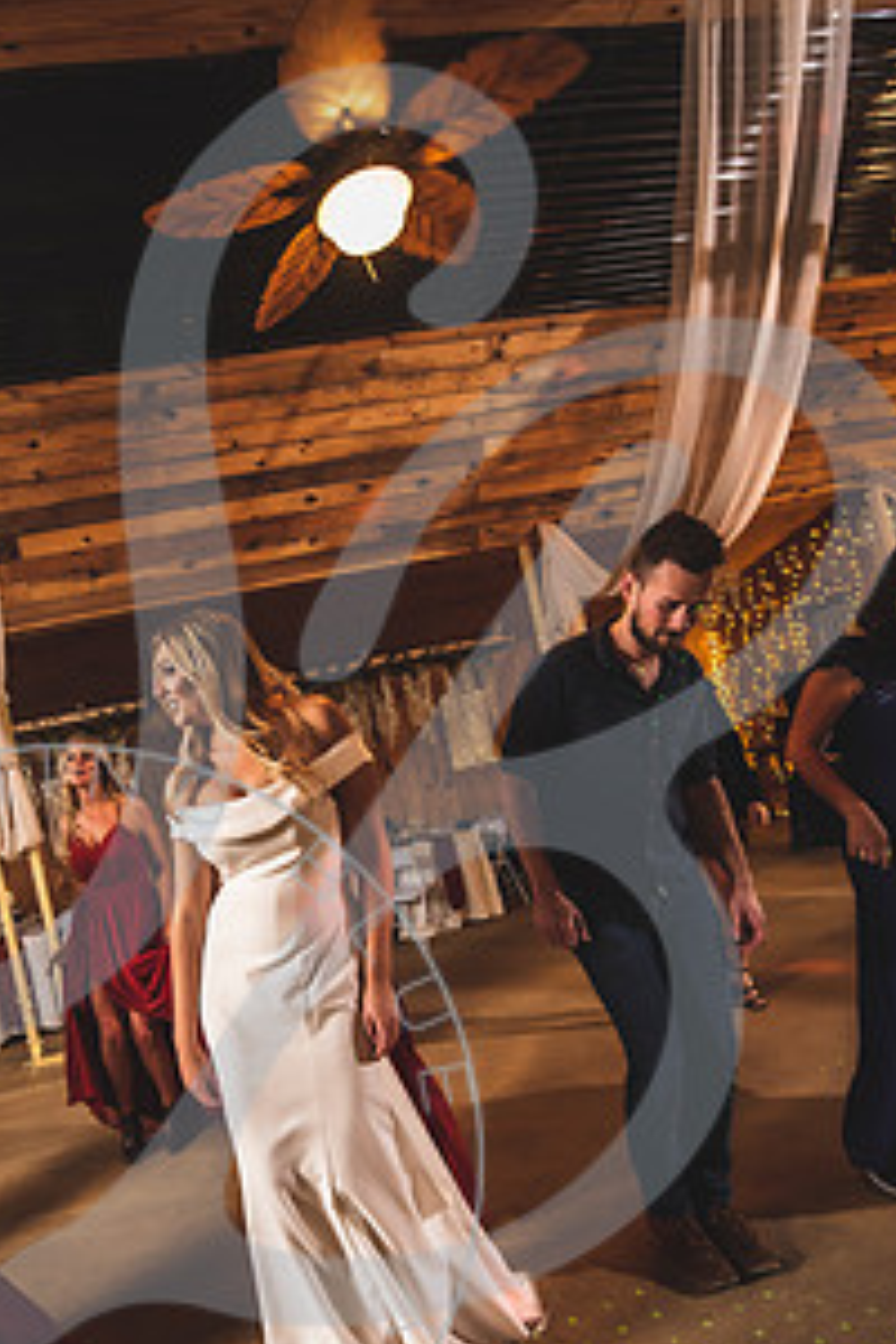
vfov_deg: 80.1
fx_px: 784
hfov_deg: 57.6
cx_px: 269
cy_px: 820
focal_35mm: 21
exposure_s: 1/125
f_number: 2.8
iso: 400
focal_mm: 14
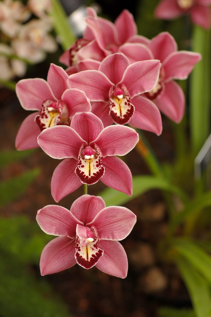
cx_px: 106
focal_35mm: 105
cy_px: 158
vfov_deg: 19.5
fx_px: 925
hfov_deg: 13.0
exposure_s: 1/80
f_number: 2.8
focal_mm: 70
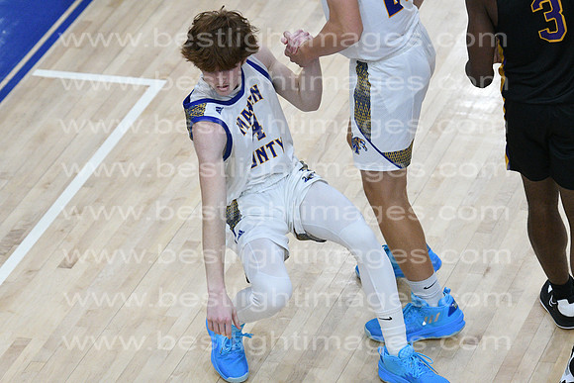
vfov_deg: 7.5
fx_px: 2918
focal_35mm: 183
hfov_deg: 11.2
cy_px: 192
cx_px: 287
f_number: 4
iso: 7200
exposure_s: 1/800
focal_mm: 122
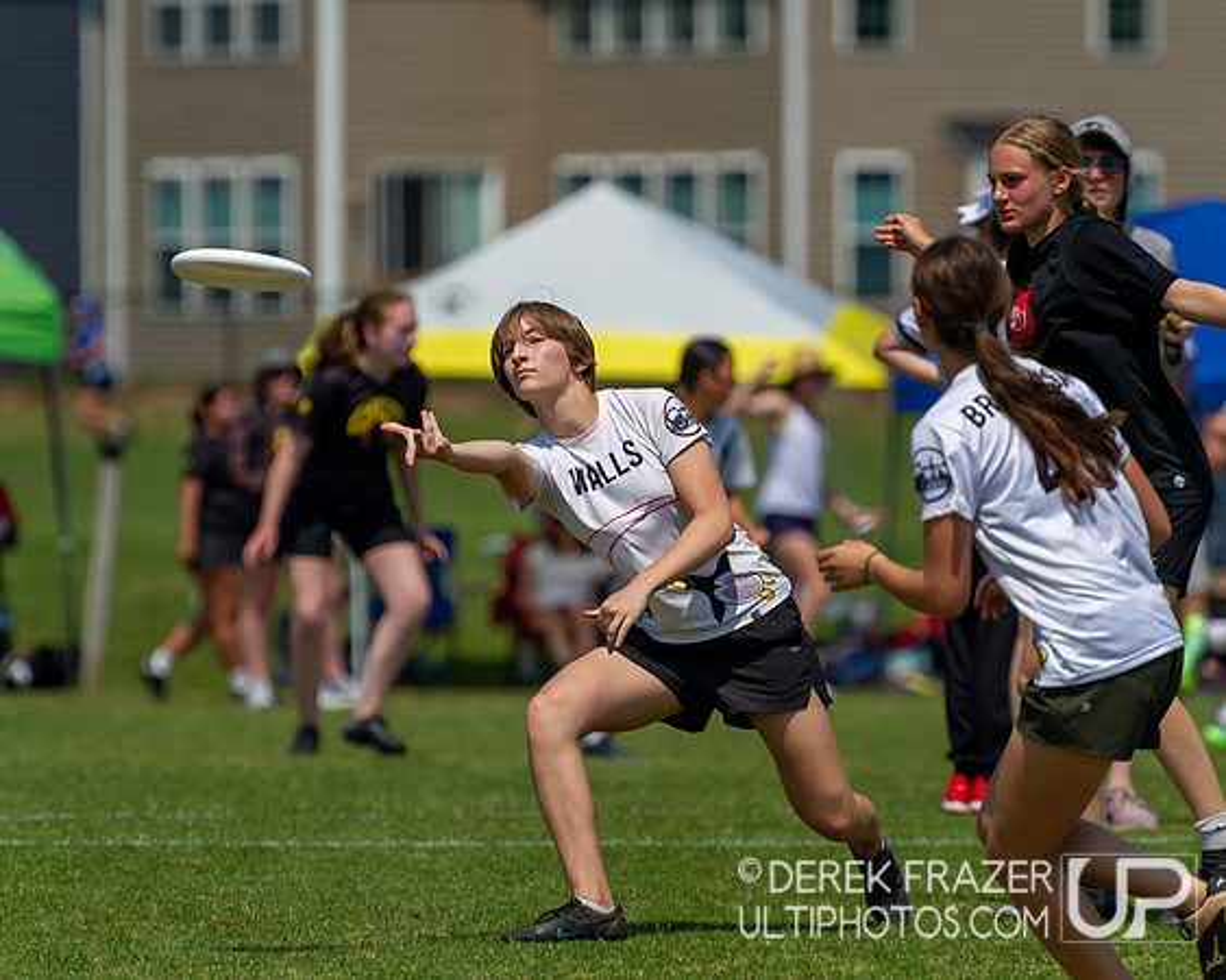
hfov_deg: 4.1
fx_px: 17221
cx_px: 590
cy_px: 345
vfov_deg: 3.3
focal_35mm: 475
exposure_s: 1/5000
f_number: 4
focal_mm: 280
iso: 250
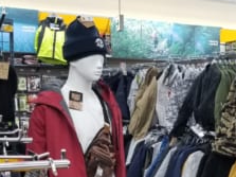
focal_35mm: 70
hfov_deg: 26.2
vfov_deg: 20.6
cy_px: 154
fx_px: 477
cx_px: 241
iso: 80
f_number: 1.7
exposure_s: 1/50
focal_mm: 4.25
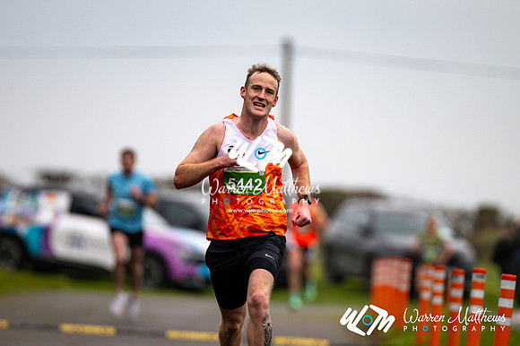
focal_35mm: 450
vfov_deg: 3.1
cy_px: 173
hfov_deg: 4.6
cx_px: 260
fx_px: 6496
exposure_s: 1/1600
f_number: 2.8
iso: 200
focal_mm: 300
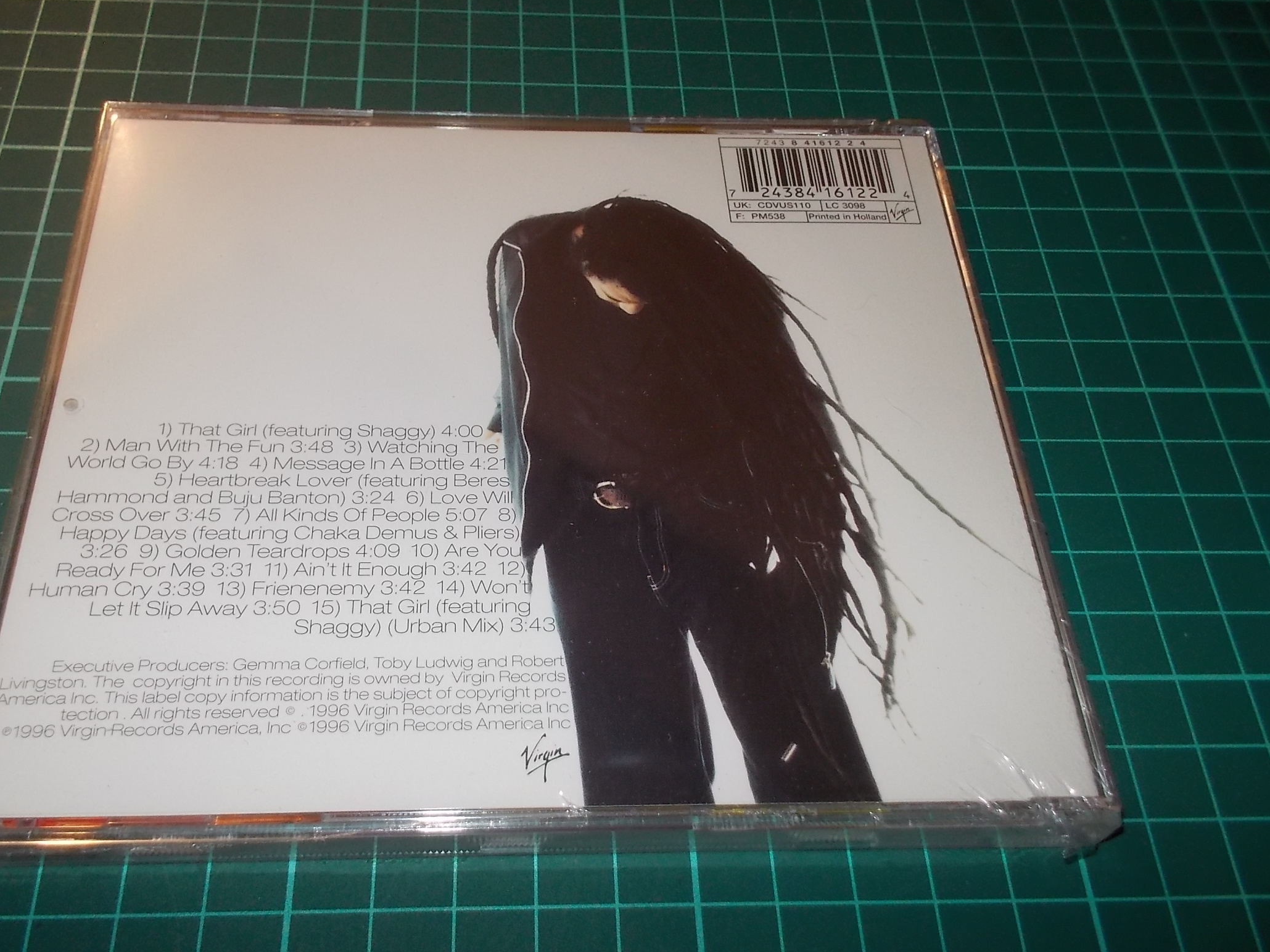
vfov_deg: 44.2
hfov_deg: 56.7
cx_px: 572
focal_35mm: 32
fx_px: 1174
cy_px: 472
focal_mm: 4.1
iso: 200
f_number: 3.3
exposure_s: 1/30
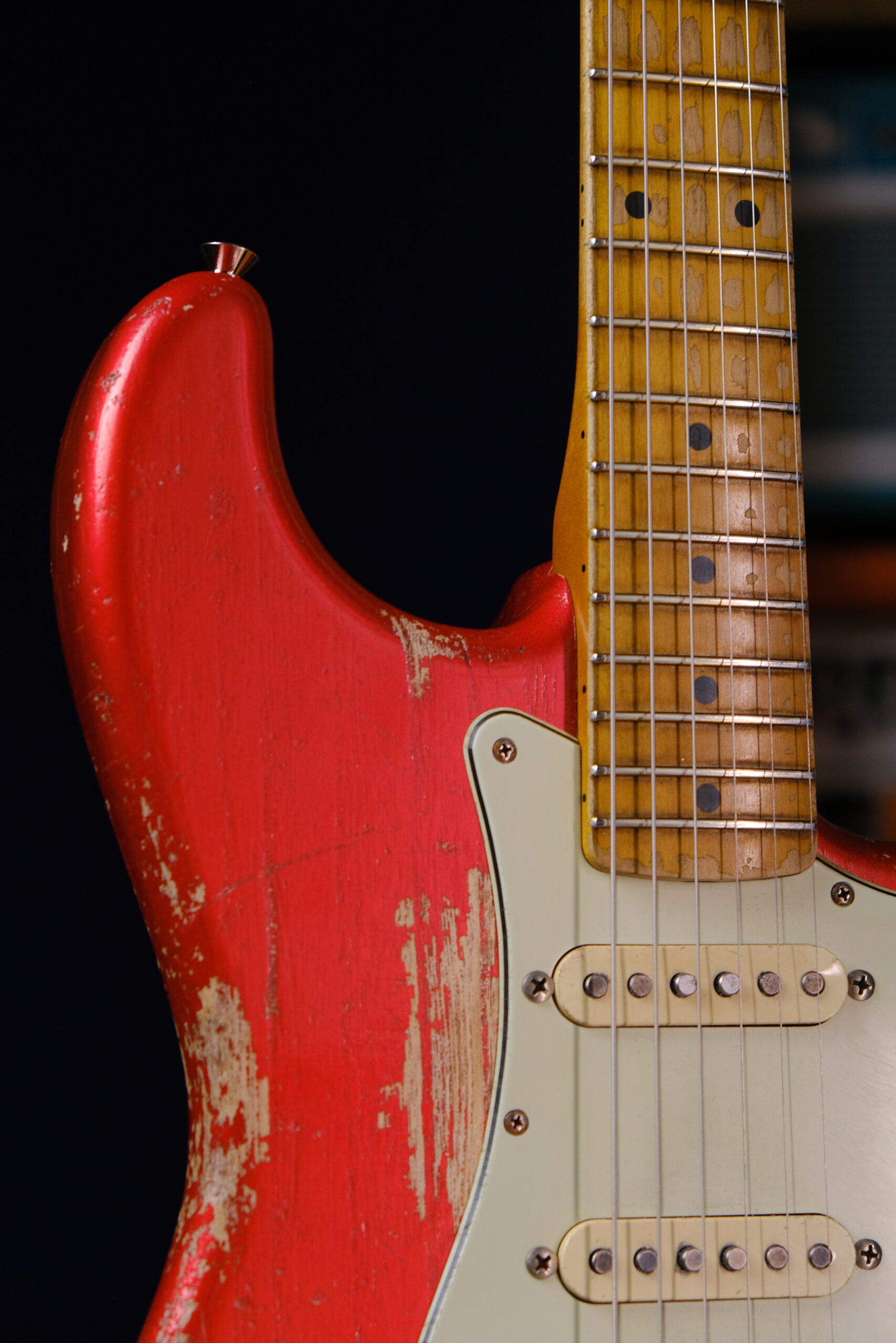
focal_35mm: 83
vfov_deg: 24.5
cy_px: 672
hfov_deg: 16.5
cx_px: 448
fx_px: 3098
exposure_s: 1/180
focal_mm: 55
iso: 800
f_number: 4
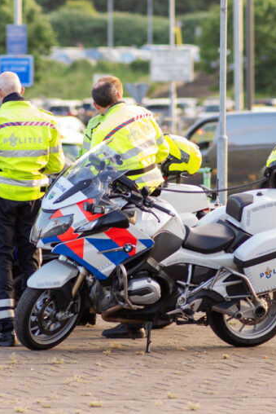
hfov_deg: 3.0
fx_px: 5206
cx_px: 129
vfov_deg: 4.5
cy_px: 207
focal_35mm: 453
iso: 200
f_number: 4
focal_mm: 200
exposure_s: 1/125
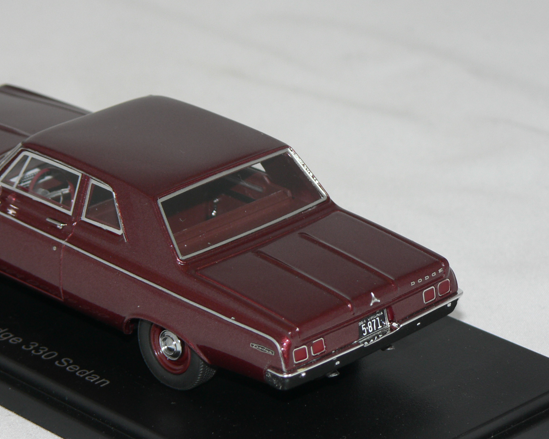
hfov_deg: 10.5
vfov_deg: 8.4
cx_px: 157
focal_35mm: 184
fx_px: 2990
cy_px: 206
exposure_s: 1/60
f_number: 3.2
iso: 80
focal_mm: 21.6
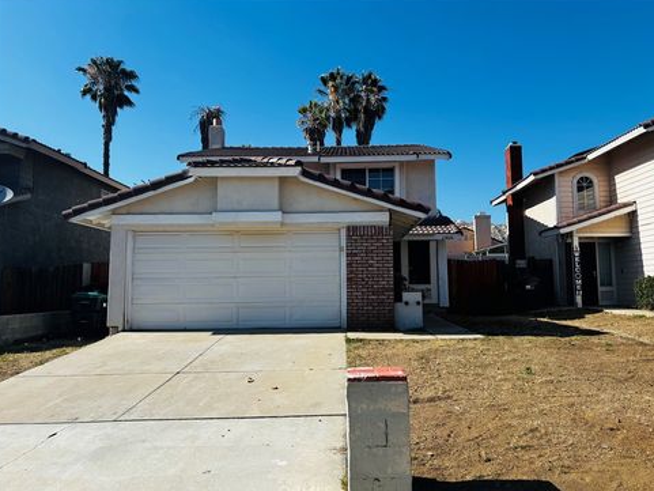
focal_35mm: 27
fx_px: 510
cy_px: 247
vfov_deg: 51.4
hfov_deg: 65.3
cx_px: 330
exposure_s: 1/3534
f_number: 1.6
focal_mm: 5.96
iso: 50
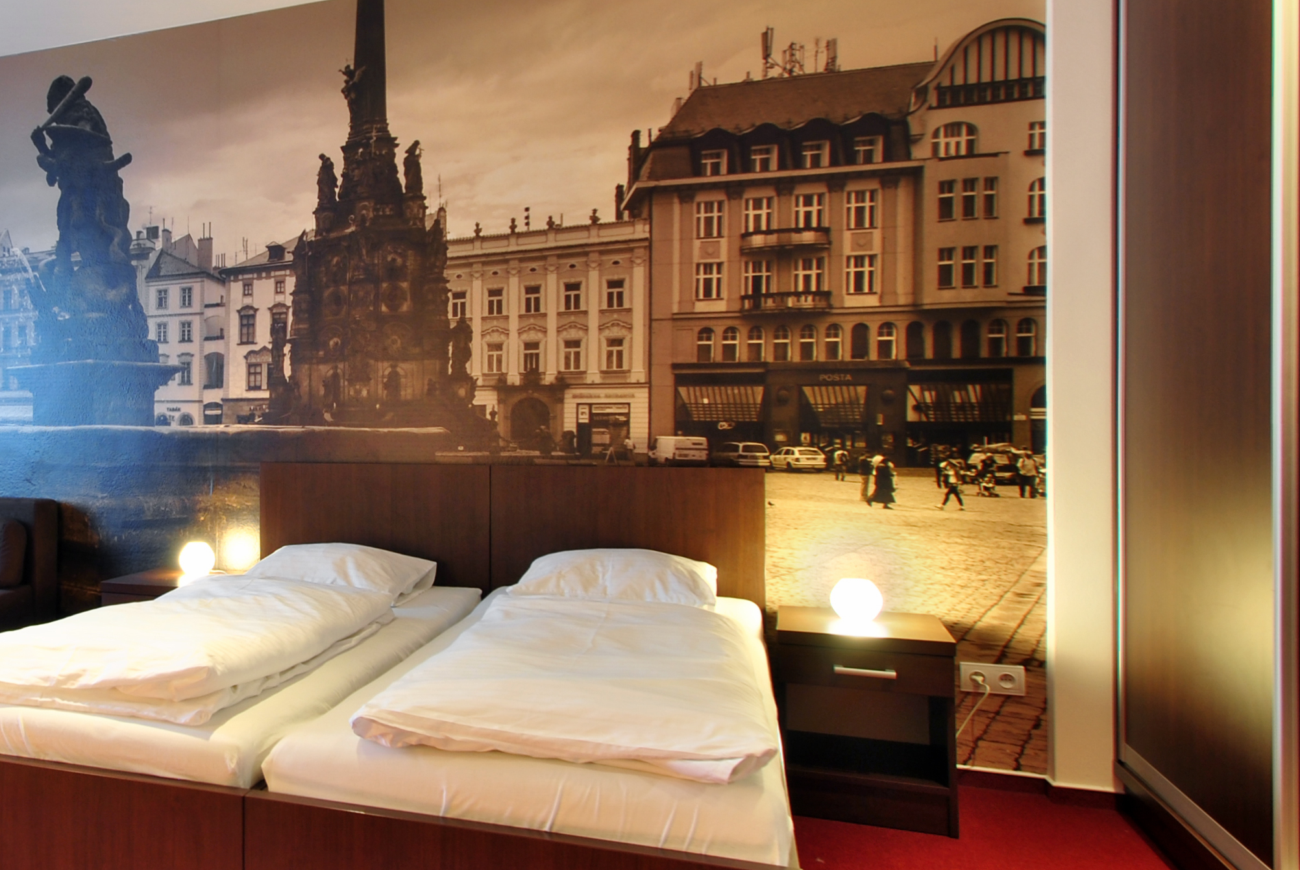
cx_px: 206
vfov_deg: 45.1
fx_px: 1049
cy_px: 431
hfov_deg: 57.3
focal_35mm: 29
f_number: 8
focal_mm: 10
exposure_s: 2
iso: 100
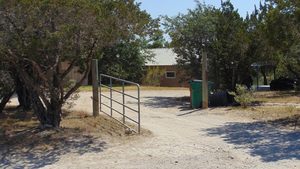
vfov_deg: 21.8
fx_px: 437
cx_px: 151
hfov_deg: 37.9
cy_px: 85
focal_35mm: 55
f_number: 9
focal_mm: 9
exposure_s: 1/250
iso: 80
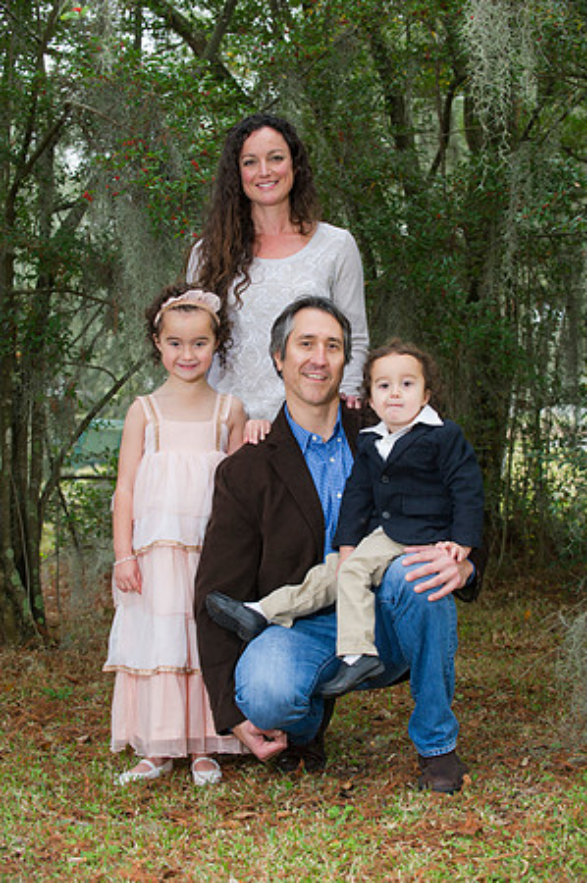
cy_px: 442
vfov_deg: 25.4
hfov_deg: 17.0
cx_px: 294
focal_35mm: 80
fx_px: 1961
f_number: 4.5
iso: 640
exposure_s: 1/200
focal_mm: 80
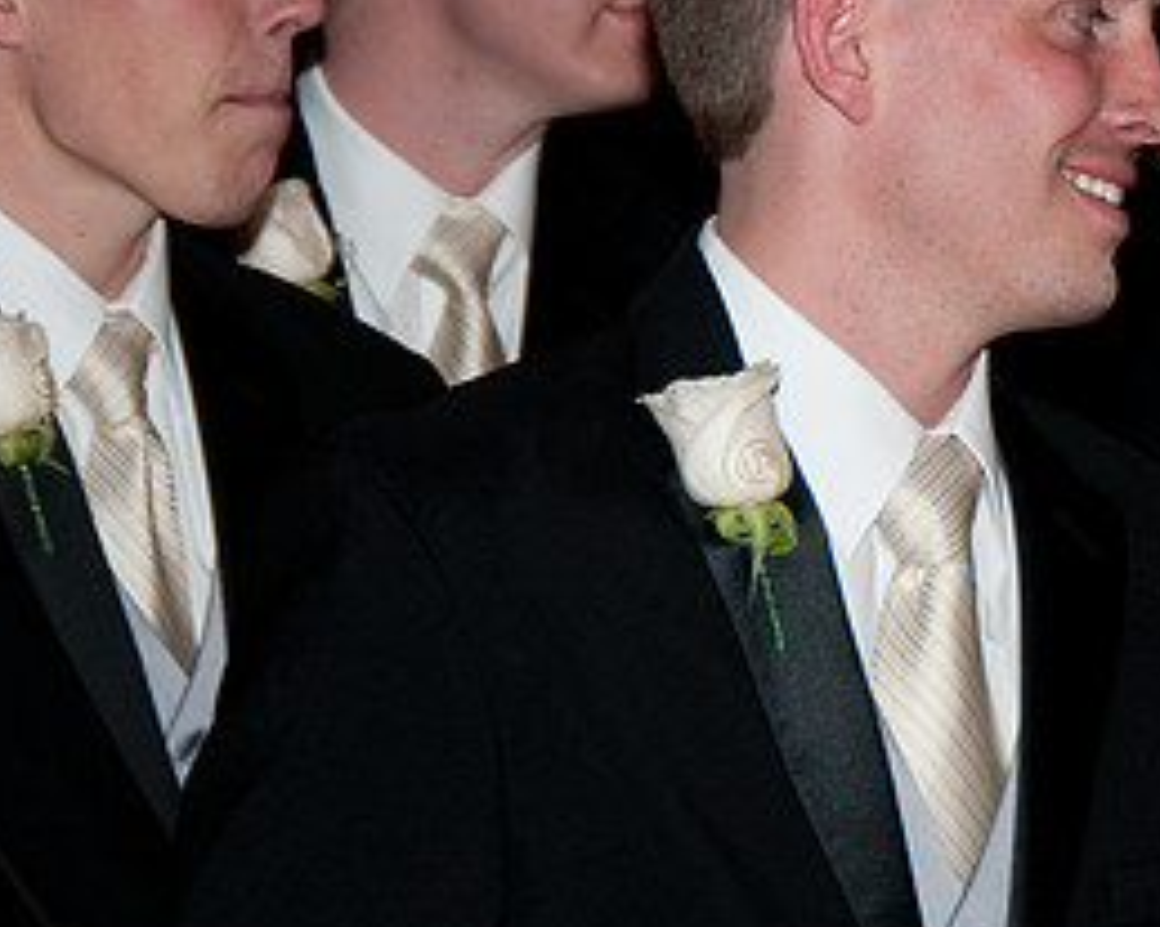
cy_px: 352
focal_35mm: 236
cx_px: 1133
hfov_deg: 8.2
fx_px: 8101
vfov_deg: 6.5
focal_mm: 75
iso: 200
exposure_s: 1/60
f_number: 5
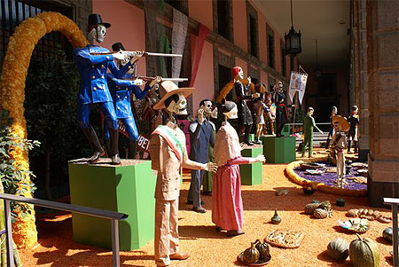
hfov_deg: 67.3
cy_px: 134
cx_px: 200
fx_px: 300
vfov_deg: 48.0
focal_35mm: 27
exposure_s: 1/80
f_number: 10
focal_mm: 18
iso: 100
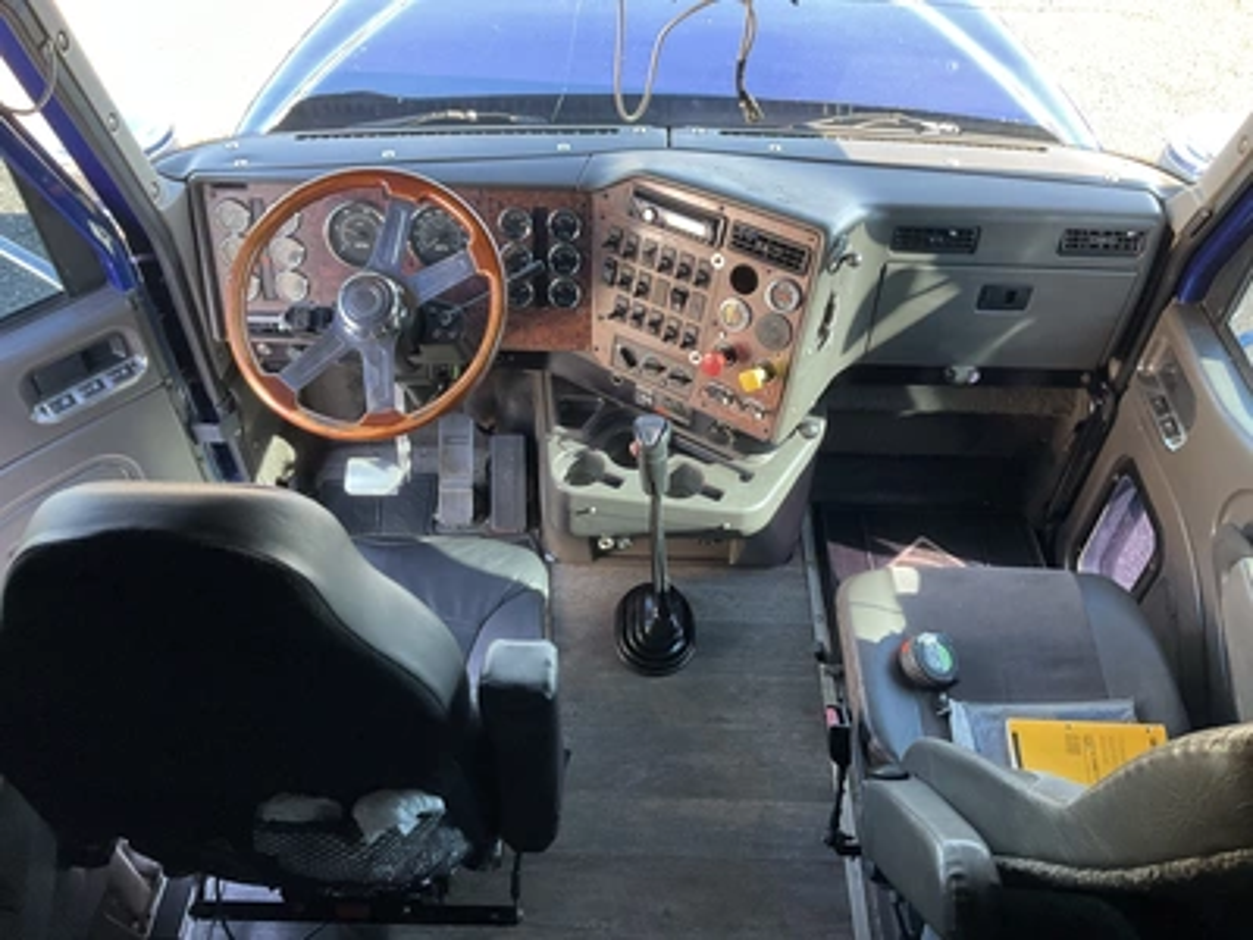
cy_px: 470
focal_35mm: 29
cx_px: 626
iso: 64
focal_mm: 3
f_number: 1.8
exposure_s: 1/69
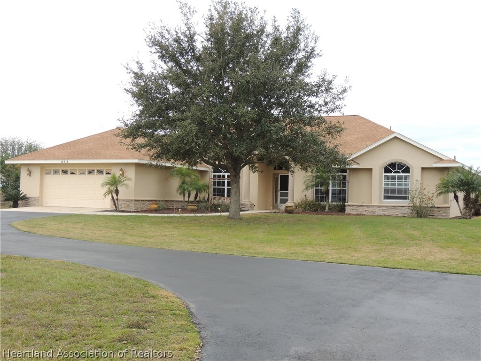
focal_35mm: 47
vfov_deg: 30.9
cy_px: 180
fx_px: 653
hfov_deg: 40.4
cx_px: 240
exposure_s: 1/250
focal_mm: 8.3
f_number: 3.5
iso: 100
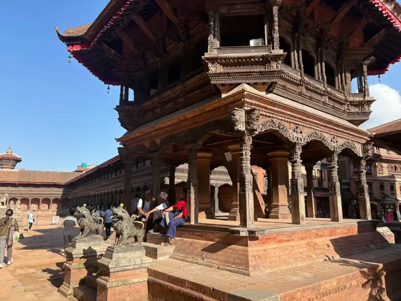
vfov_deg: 53.1
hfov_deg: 67.3
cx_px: 200
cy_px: 150
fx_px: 301
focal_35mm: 26
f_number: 1.6
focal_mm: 5.96
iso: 50
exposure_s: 1/1393
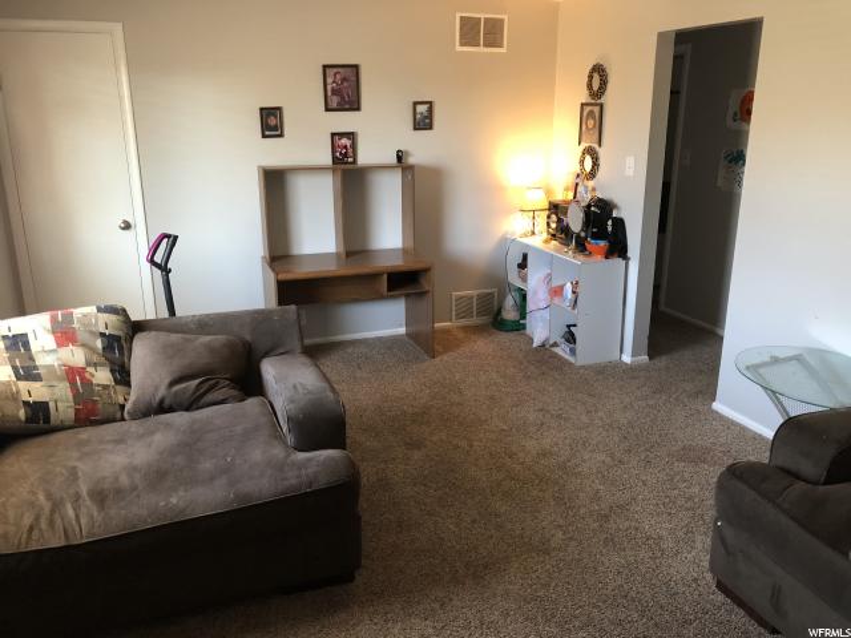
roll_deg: +0.4
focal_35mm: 28
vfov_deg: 49.7
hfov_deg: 63.4
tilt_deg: -16.0
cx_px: 426
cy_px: 319
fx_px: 688
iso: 80
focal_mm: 4
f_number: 1.8
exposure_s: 1/15
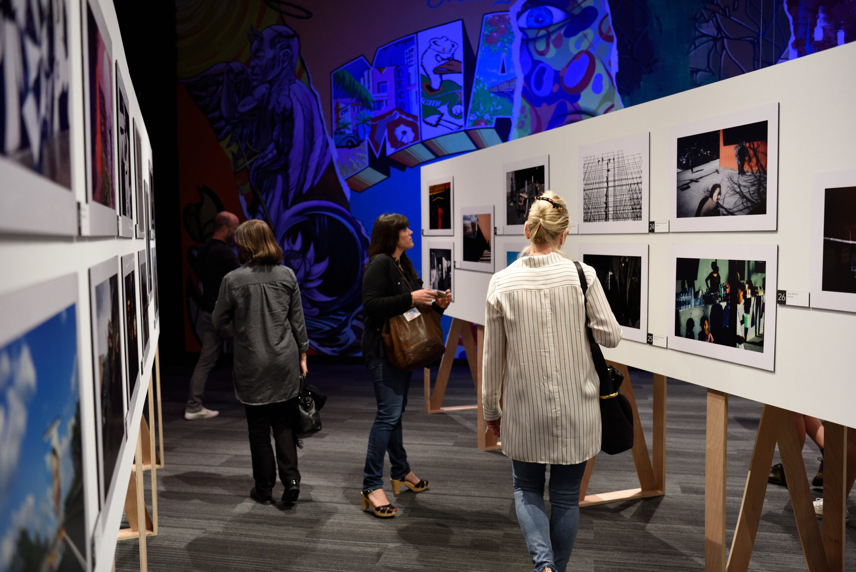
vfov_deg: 41.2
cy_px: 286
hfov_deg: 58.7
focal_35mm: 32
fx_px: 761
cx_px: 428
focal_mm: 32
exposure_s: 1/125
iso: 1600
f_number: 3.2
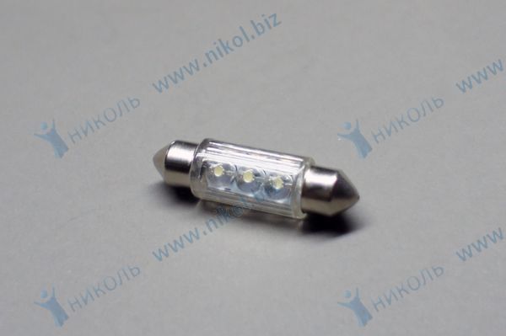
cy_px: 168
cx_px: 253
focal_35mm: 60
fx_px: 843
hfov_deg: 33.4
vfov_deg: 22.6
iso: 200
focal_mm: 16
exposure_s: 1/30
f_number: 2.8
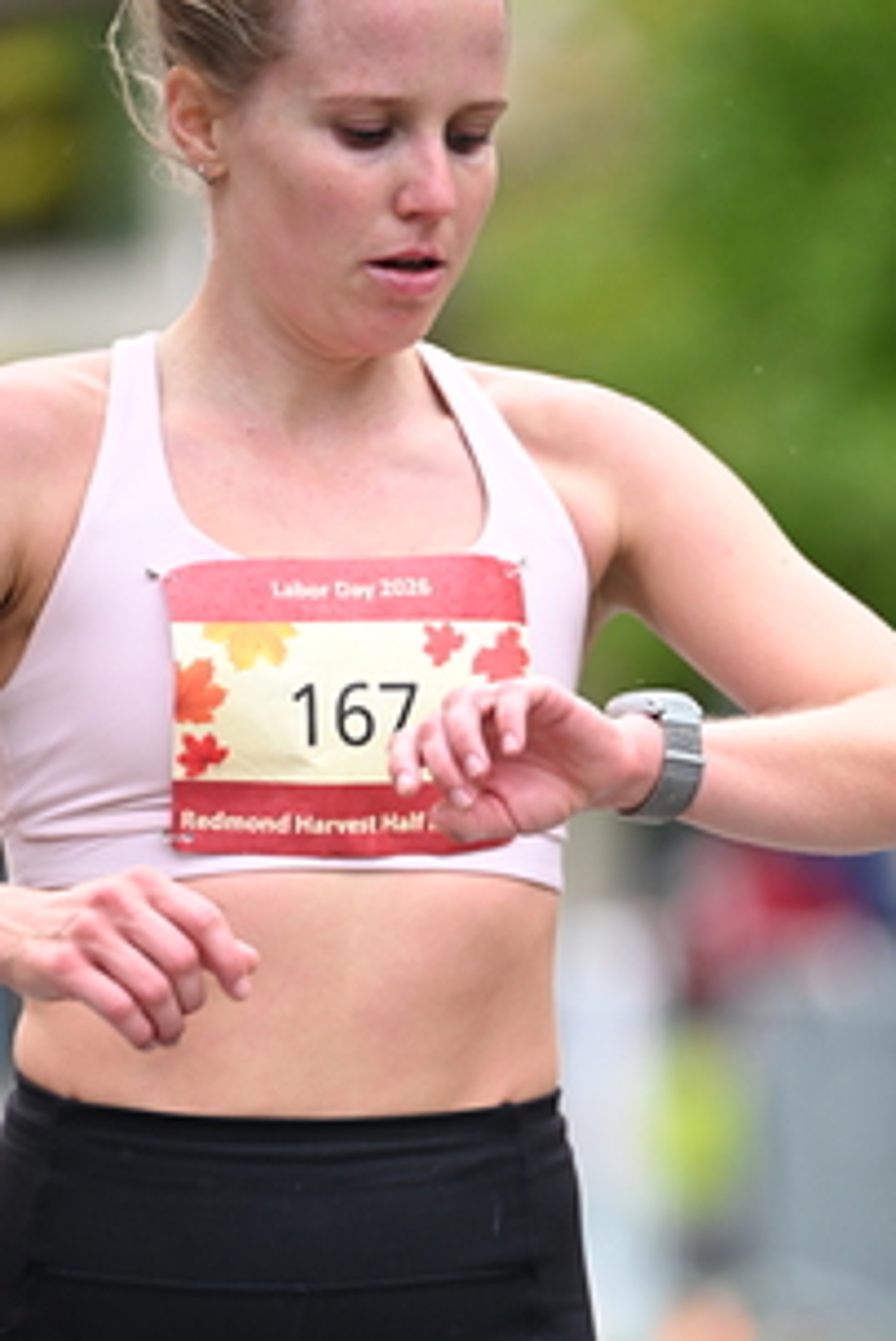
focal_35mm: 362
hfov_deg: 3.8
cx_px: 404
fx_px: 13498
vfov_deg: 5.7
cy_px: 997
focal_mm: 200
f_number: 2.8
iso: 1250
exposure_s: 1/1600
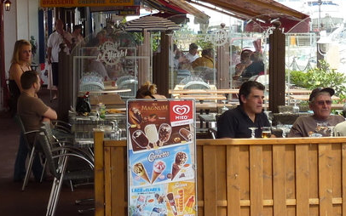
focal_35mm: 141
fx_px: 1330
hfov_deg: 14.7
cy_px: 78
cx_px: 63
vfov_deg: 9.3
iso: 80
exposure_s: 1/250
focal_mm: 7.3
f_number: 4
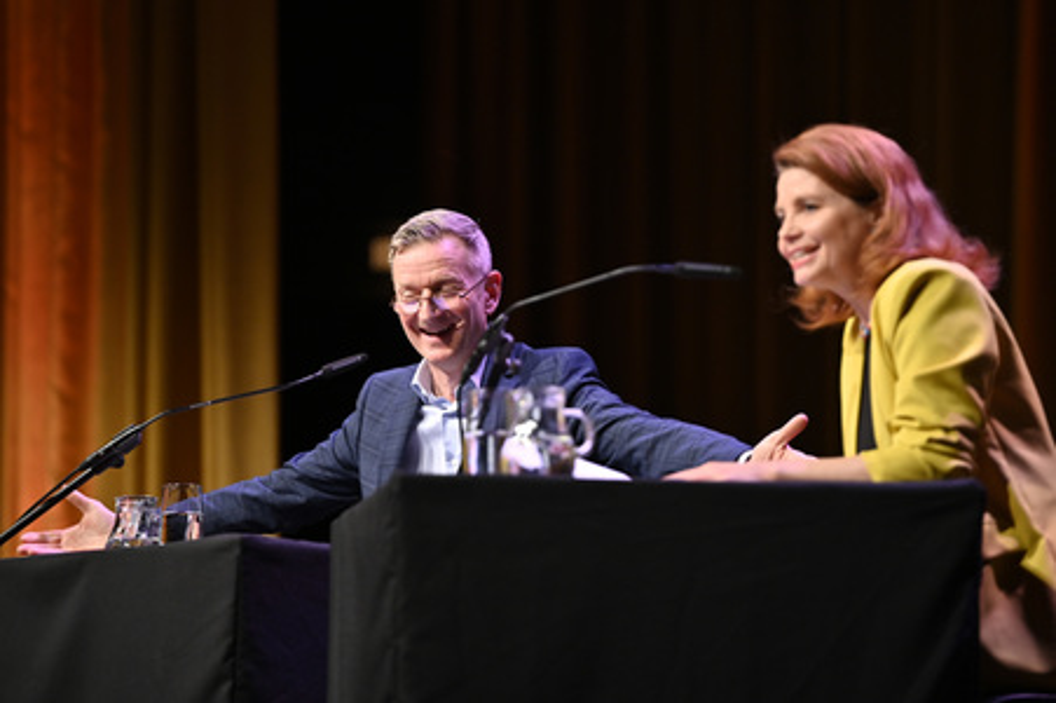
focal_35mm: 175
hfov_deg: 11.8
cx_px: 528
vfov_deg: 7.8
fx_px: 5129
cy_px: 352
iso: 1000
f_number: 2.8
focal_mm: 175
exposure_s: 1/500
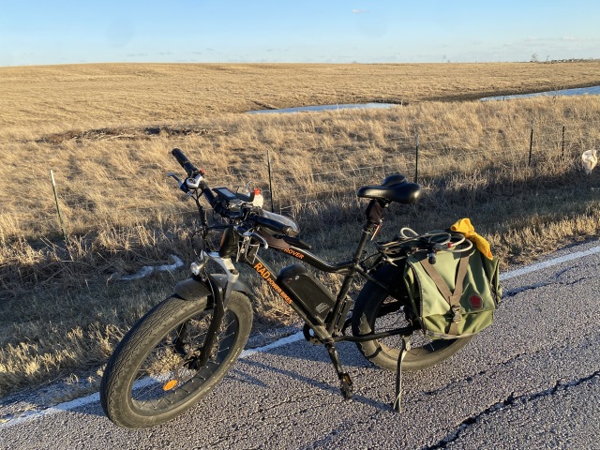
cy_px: 225
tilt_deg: -17.7
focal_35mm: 26
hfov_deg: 67.3
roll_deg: +3.1
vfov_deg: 53.1
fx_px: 451
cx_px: 300
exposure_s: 1/772
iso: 32
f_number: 1.8
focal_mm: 4.25
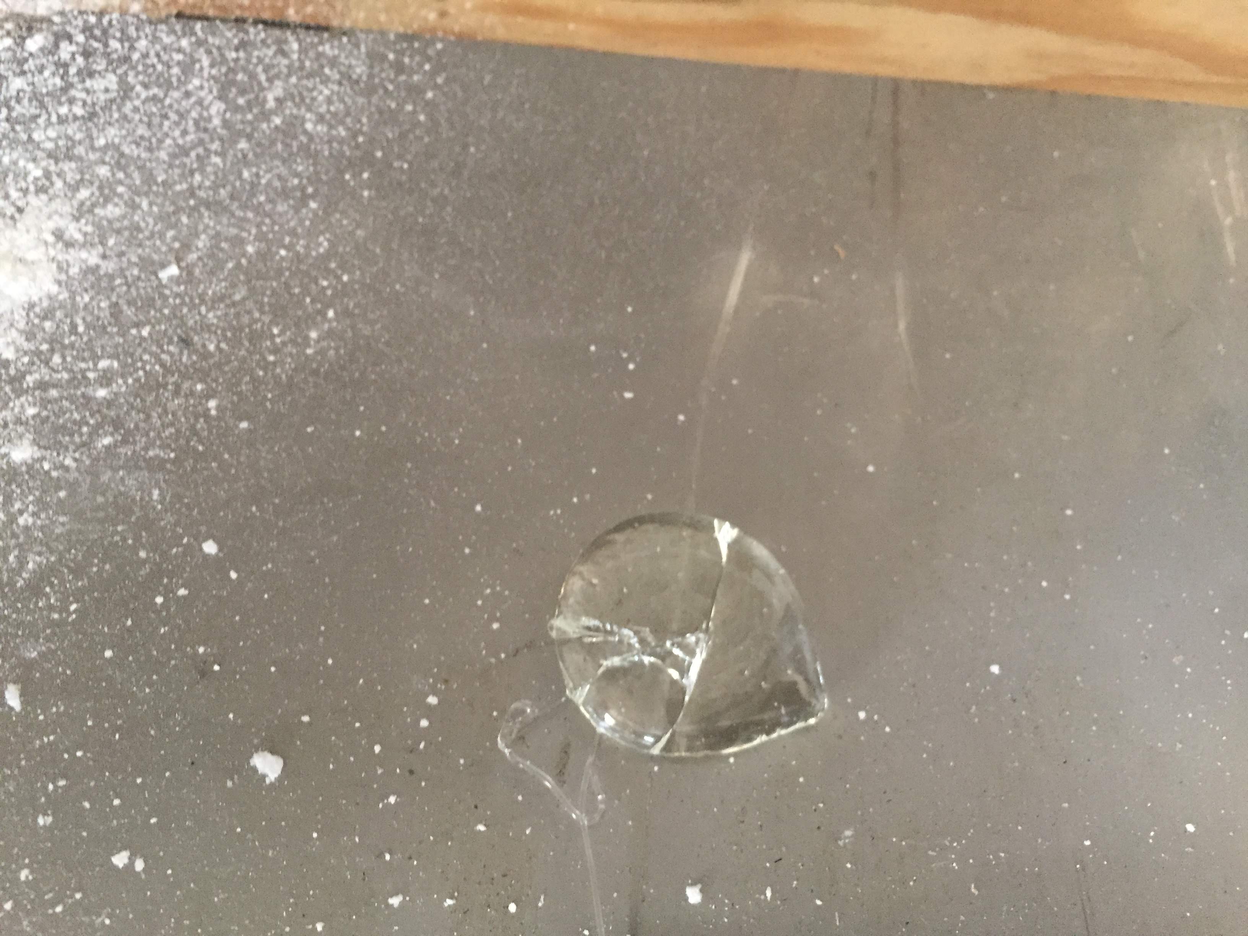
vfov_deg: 48.2
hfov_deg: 61.7
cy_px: 468
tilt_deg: -62.5
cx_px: 624
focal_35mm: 29
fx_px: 1046
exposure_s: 1/20
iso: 250
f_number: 2.2
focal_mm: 4.15
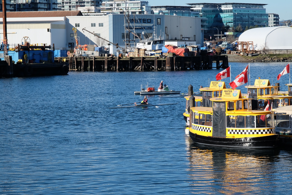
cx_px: 146
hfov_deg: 17.1
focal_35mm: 120
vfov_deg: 11.4
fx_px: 973
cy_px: 98
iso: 400
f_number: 10
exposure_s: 1/350
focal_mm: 80
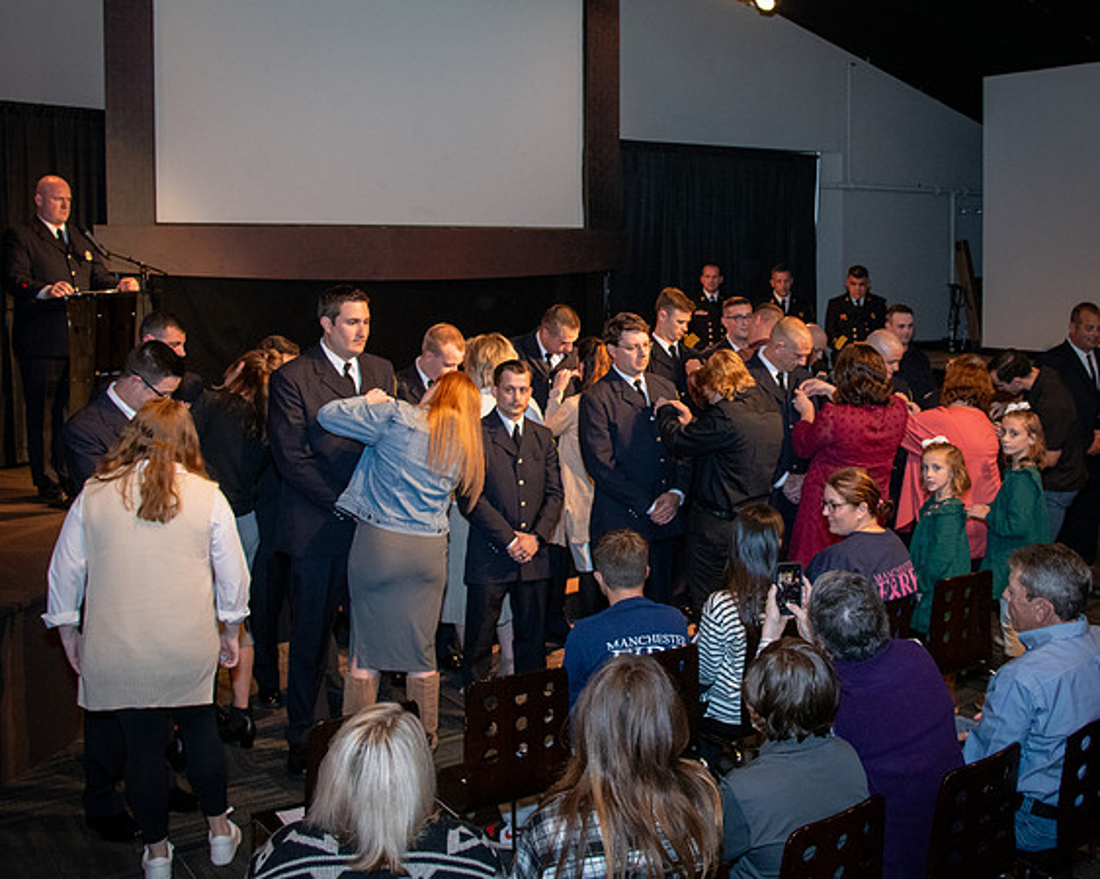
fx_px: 1238
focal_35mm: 38
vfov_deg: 38.9
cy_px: 351
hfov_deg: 47.5
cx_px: 680
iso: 1600
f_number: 4.5
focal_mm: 24
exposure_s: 1/60
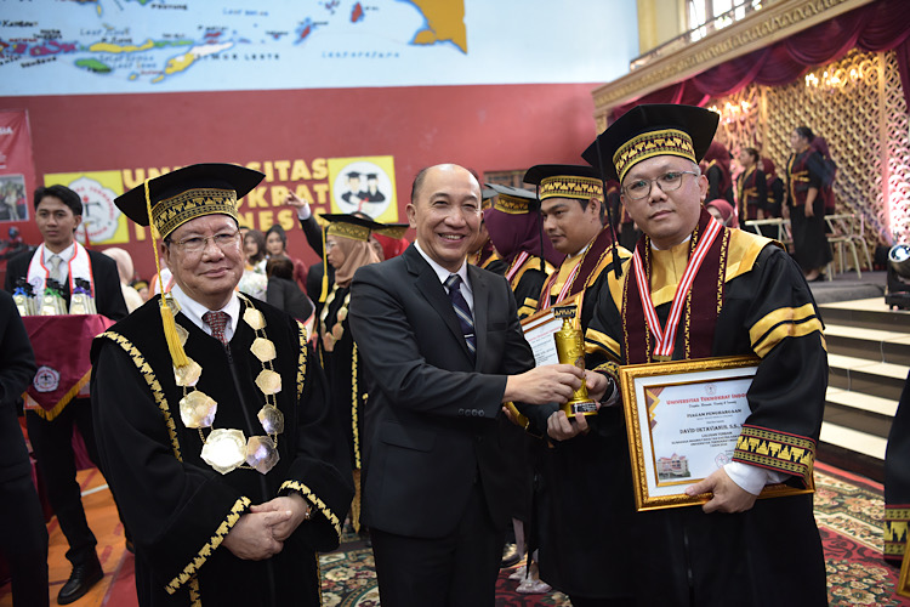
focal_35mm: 31
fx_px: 784
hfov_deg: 60.3
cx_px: 455
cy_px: 304
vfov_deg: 42.3
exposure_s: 1/100
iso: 1600
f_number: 2.8
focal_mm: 31
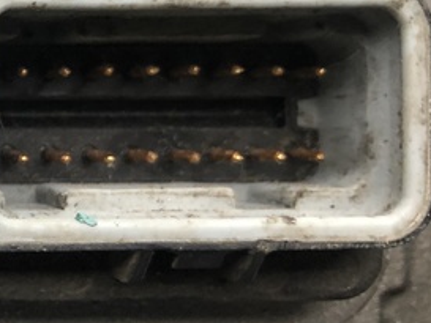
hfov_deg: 16.1
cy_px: 110
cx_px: -317
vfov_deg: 14.1
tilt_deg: -89.1
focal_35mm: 105
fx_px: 1308
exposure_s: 1/30
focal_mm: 4
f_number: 1.8
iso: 40
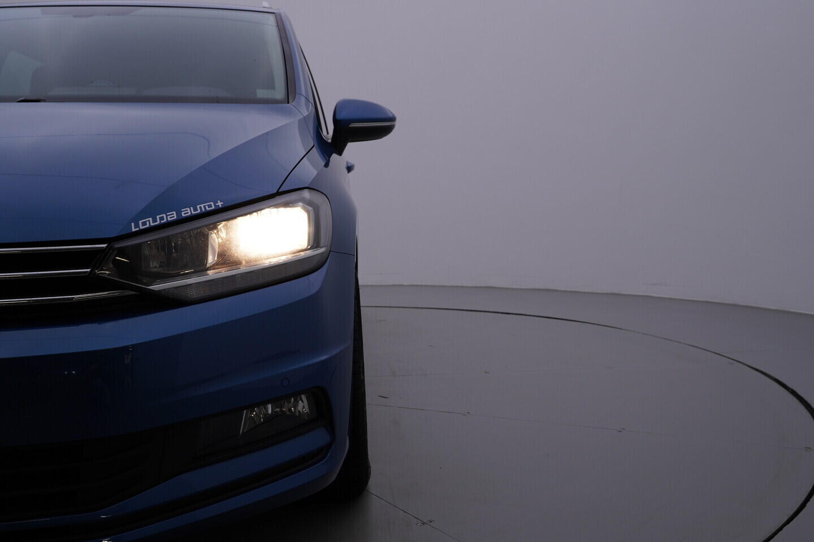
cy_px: 271
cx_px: 407
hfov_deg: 53.1
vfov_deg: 36.9
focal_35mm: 36
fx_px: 814
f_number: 5.6
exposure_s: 1/160
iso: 125
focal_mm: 24
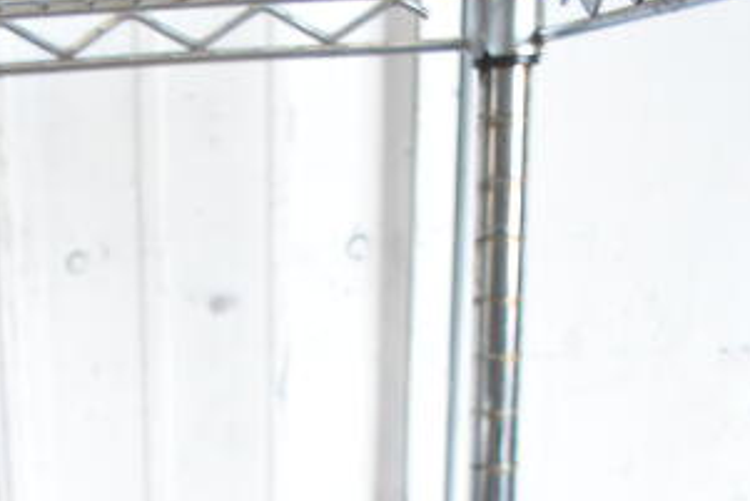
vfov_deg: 12.7
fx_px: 1897
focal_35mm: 91
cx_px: 92
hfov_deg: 21.9
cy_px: 1082
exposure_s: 1/125
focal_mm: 20
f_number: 4.5
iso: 1600
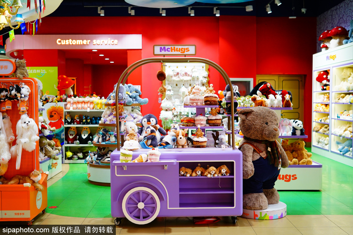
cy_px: 118
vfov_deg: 33.4
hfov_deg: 48.5
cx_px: 176
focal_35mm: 40
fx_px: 392
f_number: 2
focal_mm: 40
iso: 640
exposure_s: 1/400
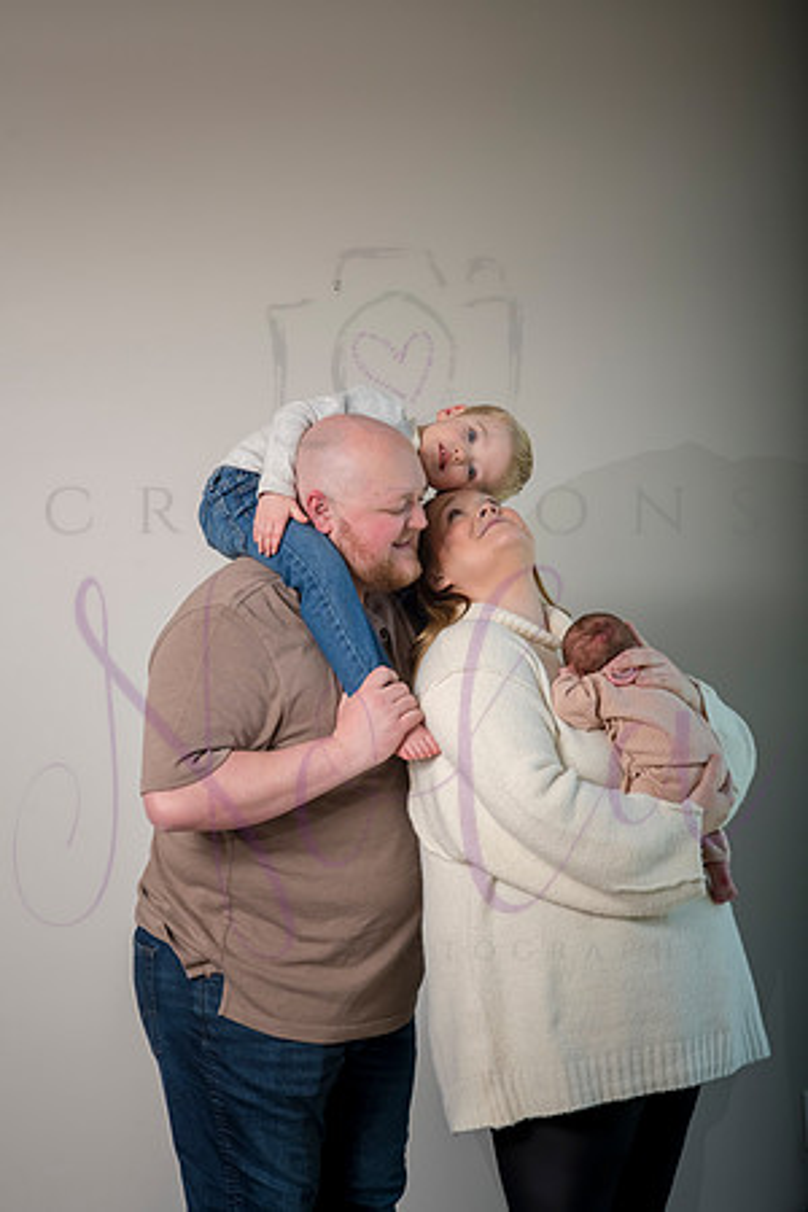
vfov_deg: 23.9
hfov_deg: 16.1
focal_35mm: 85
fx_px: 2861
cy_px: 606
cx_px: 404
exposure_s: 1/250
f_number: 8
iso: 500
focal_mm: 85
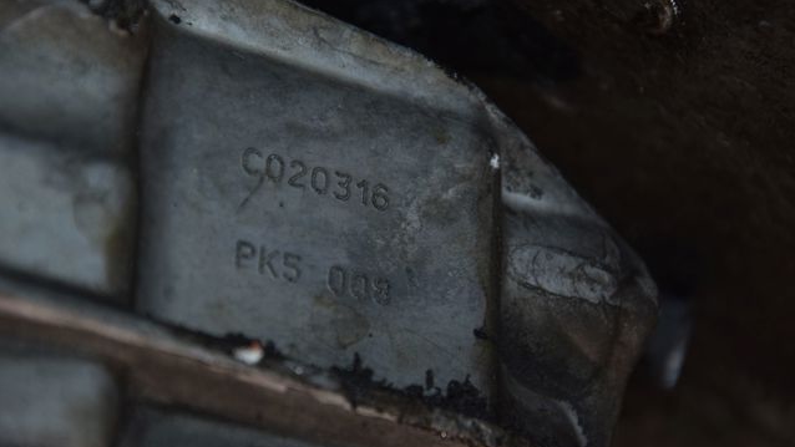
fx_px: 3490
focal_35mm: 166
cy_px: 203
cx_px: 398
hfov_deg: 13.0
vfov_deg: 7.3
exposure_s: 1/60
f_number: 5.6
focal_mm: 105
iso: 800
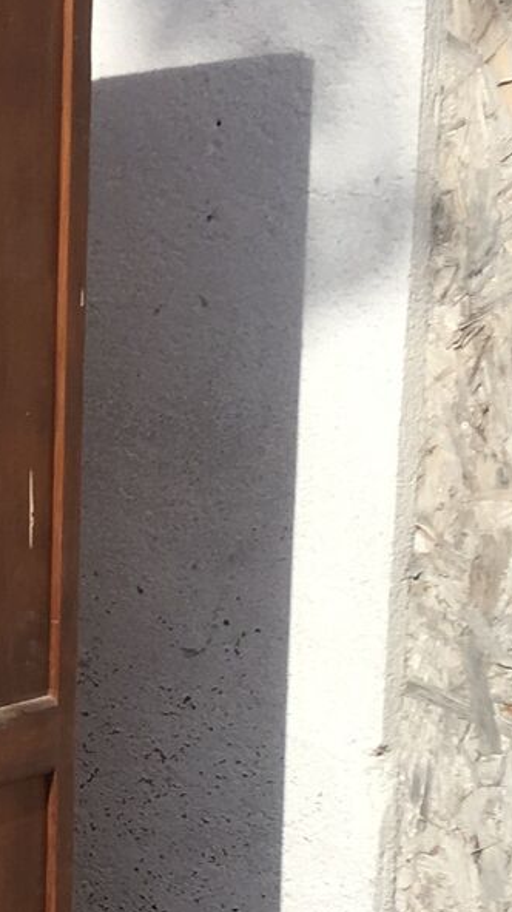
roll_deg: +0.2
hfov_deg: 10.5
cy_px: 735
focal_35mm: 107
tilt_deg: -12.5
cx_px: -483
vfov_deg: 19.8
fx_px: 2585
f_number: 2.2
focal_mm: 4.15
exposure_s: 1/1425
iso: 25
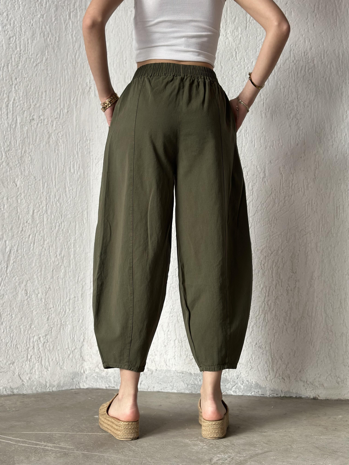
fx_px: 645
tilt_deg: +2.0
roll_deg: -0.8
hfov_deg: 30.3
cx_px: 174
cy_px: 232
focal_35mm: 48
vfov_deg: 39.7
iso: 100
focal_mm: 6.86
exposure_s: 1/121
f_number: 1.78
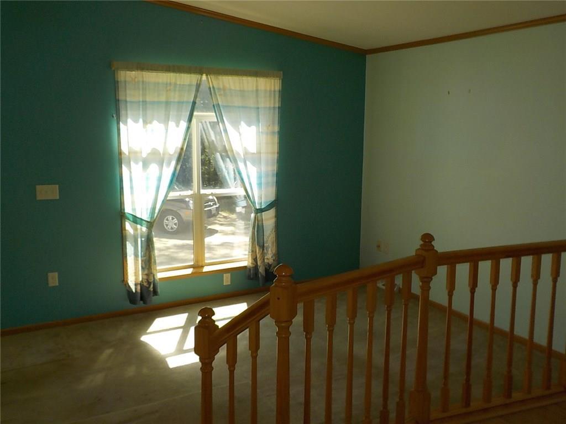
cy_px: 212
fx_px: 491
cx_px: 283
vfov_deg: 46.8
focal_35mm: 30
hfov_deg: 60.0
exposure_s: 1/200
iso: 125
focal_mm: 4.1
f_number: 3.3
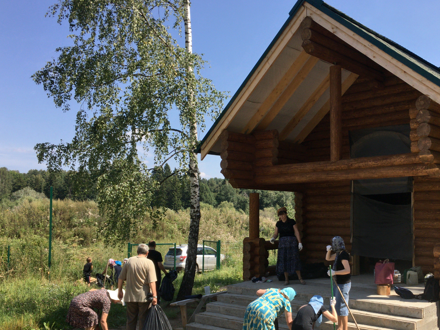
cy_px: 200
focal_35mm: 38
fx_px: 483
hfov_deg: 48.6
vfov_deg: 37.6
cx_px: 267
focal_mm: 4.15
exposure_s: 1/962
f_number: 2.2
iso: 25
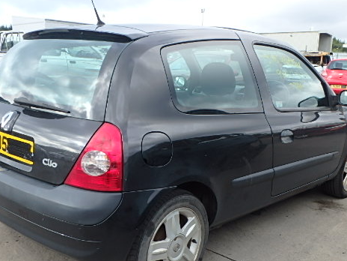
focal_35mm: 40
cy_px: 152
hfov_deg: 46.8
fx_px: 401
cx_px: 162
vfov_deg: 35.9
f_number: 4.6
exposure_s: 1/125
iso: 125
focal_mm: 5.2
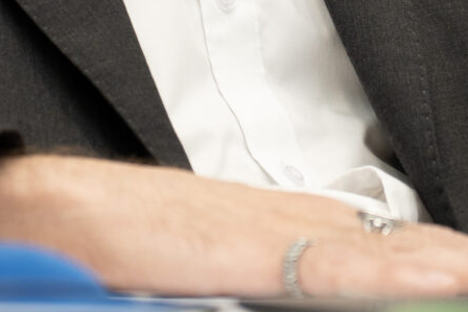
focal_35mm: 257
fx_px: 3342
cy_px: -322
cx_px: 111
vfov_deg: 5.2
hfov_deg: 8.0
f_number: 2.8
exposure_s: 1/160
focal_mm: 45
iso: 500
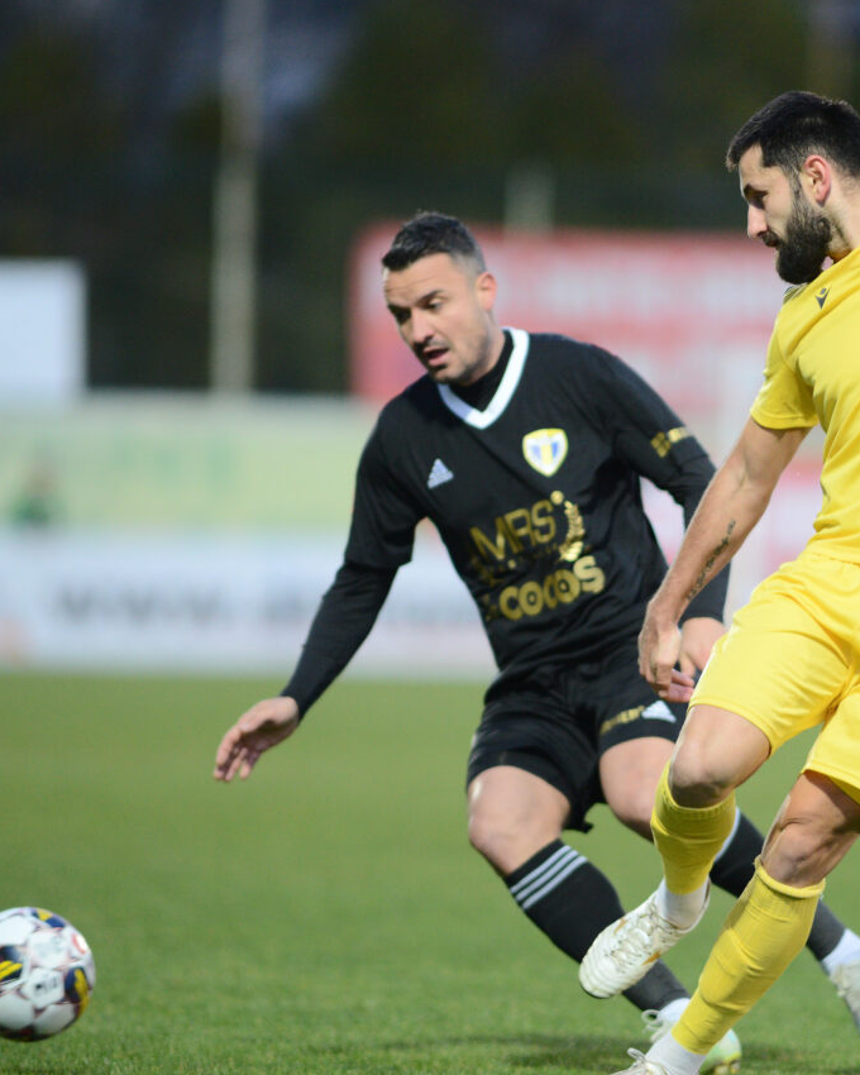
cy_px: 565
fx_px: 14763
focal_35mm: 464
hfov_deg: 3.3
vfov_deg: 4.2
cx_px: 685
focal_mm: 300
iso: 1600
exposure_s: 1/800
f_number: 2.8
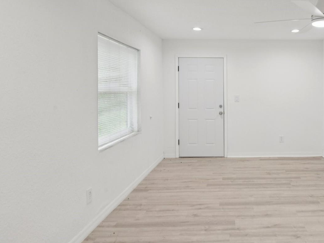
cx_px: 241
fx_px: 262
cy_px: 93
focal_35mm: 28
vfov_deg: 49.3
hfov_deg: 60.1
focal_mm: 19
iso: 400
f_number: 8
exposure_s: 1/40
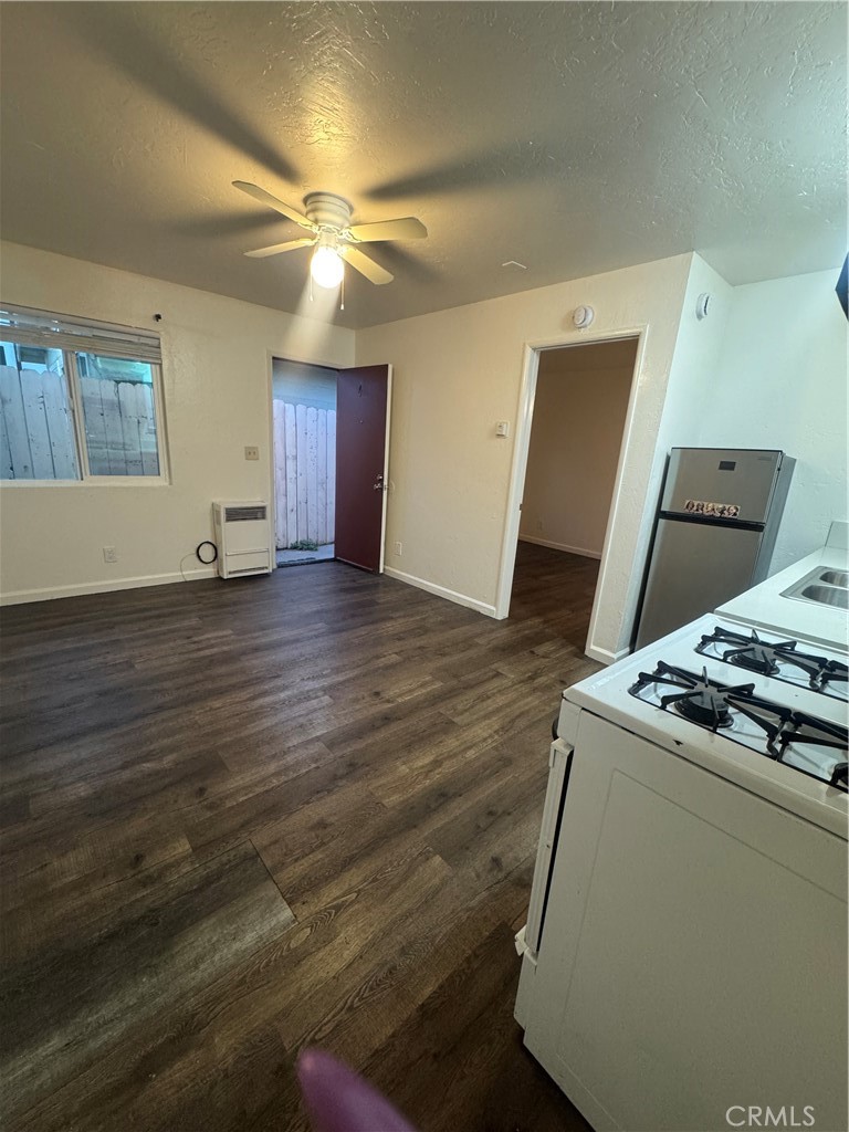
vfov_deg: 102.1
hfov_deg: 85.7
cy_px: 566
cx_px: 424
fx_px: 458
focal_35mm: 14
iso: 500
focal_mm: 2.22
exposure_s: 1/60
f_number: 2.2
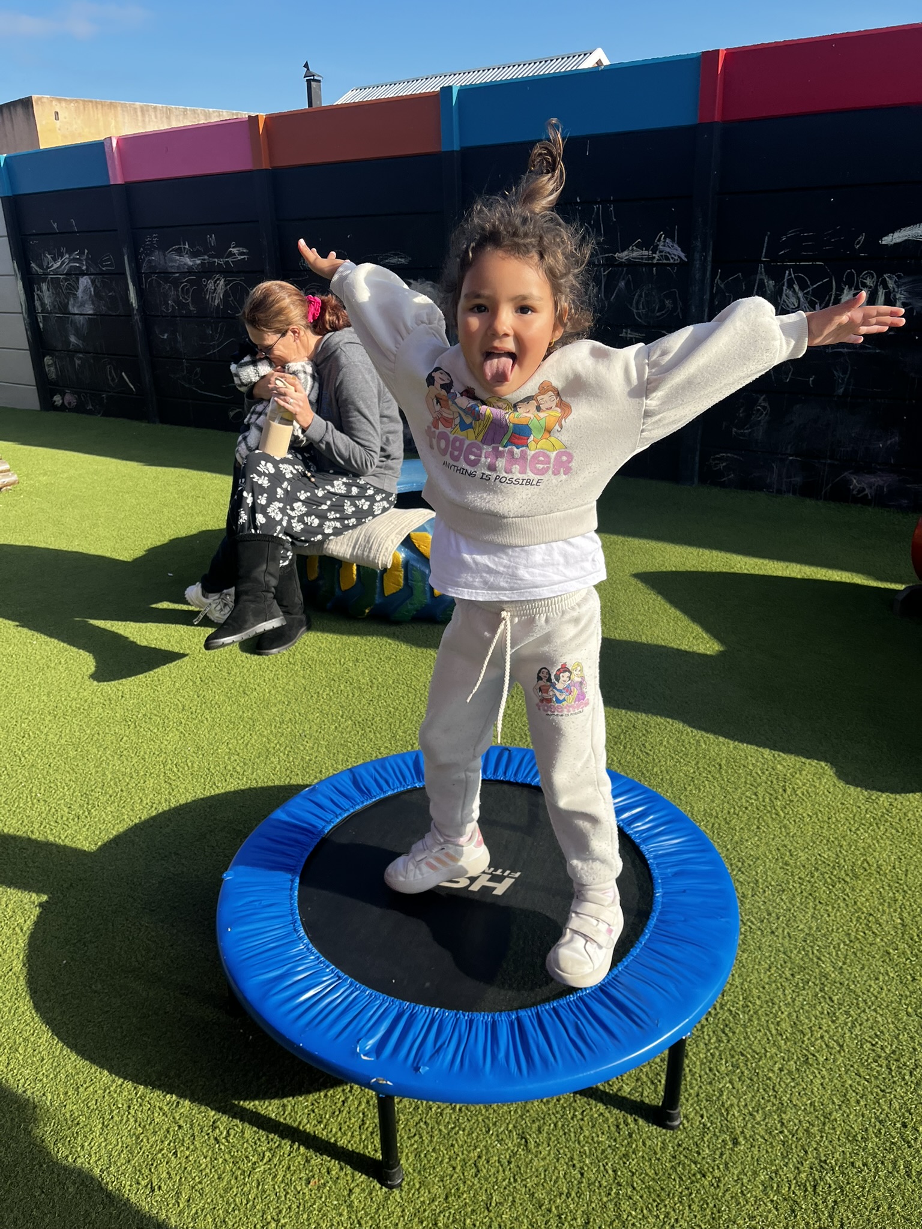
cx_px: 461
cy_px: 614
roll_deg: +3.8
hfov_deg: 53.1
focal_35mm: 26
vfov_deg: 67.3
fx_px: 923
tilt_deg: -20.4
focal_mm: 5.1
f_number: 1.6
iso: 50
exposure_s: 1/2101
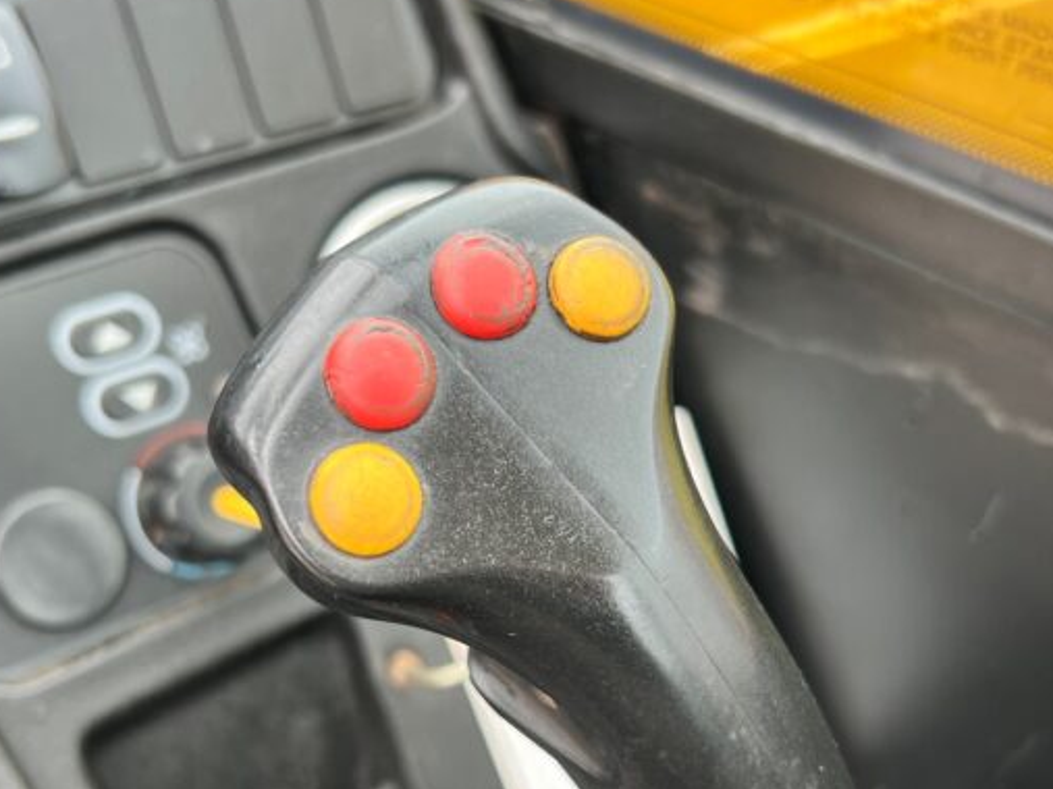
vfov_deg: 34.8
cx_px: 469
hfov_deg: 45.7
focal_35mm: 41
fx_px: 1247
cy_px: 525
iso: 32
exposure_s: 1/140
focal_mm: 5.7
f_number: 1.5
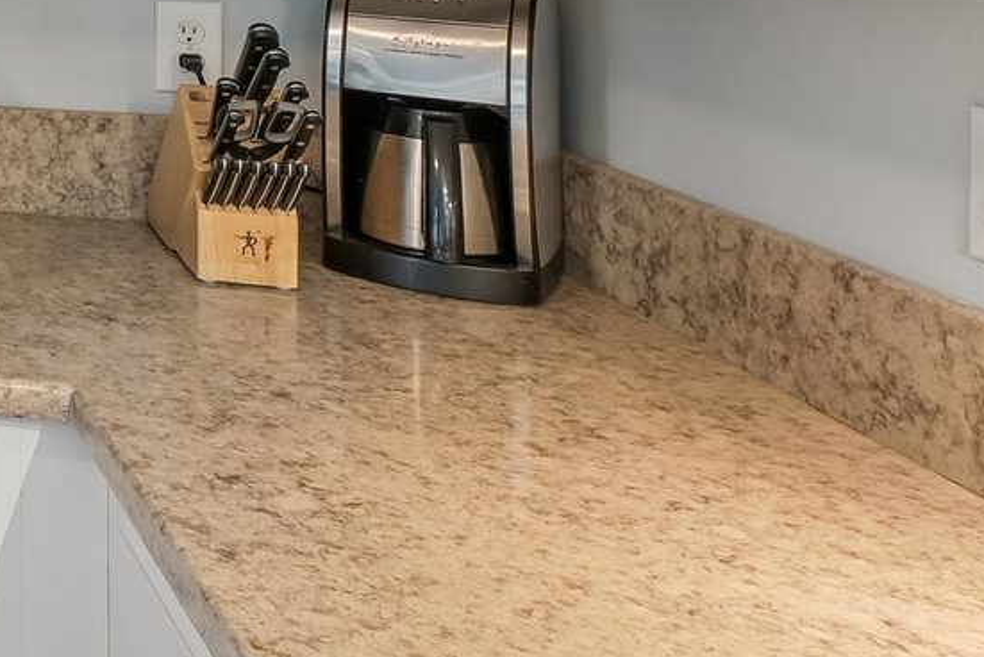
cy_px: -179
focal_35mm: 52
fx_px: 1422
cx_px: -709
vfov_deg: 23.3
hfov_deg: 23.5
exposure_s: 1/5
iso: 200
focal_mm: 14
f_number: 9
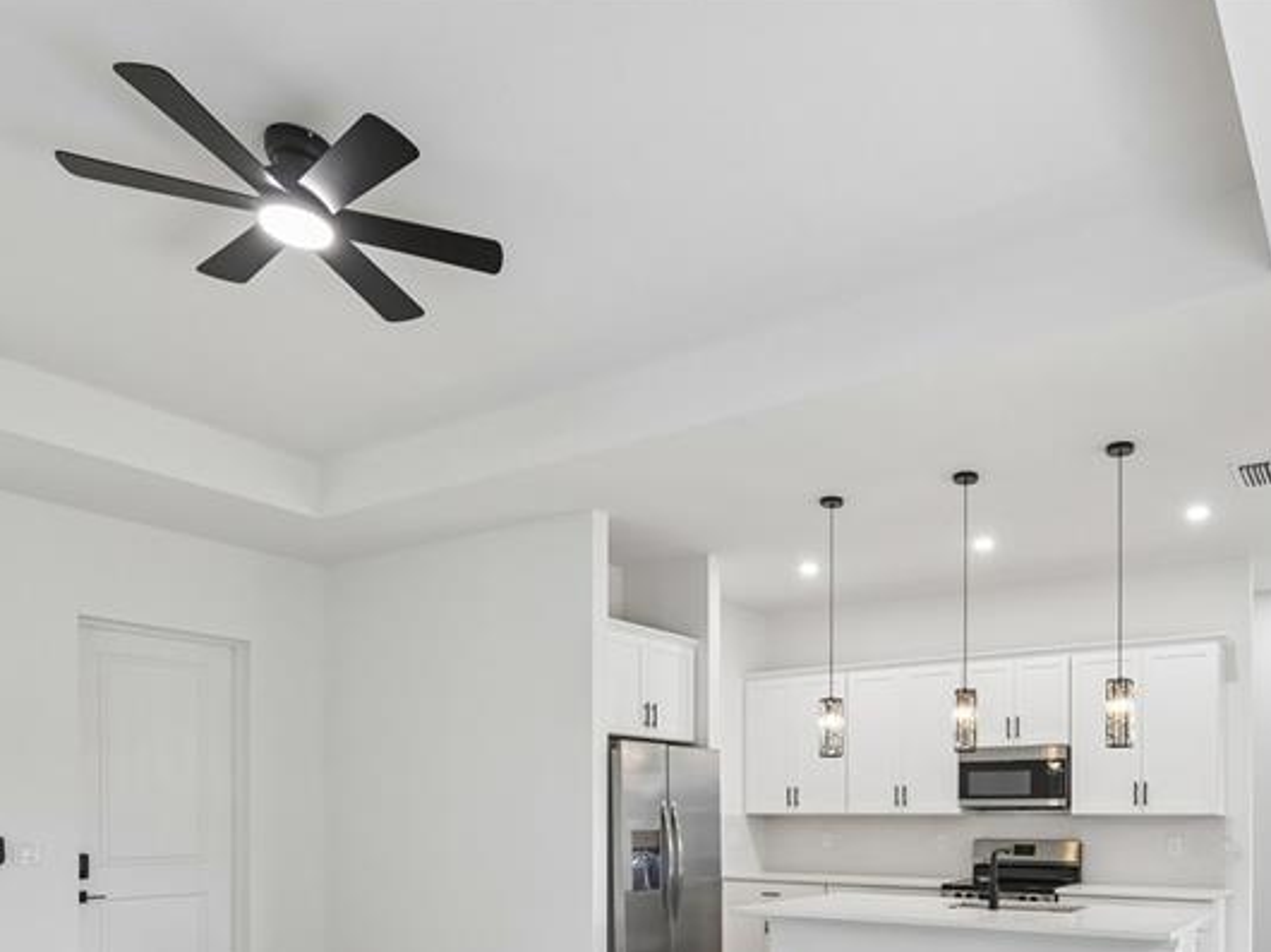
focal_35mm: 26
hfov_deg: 66.2
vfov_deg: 48.9
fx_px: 954
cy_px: 806
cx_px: 803
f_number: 8
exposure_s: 1/20
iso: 400
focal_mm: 14
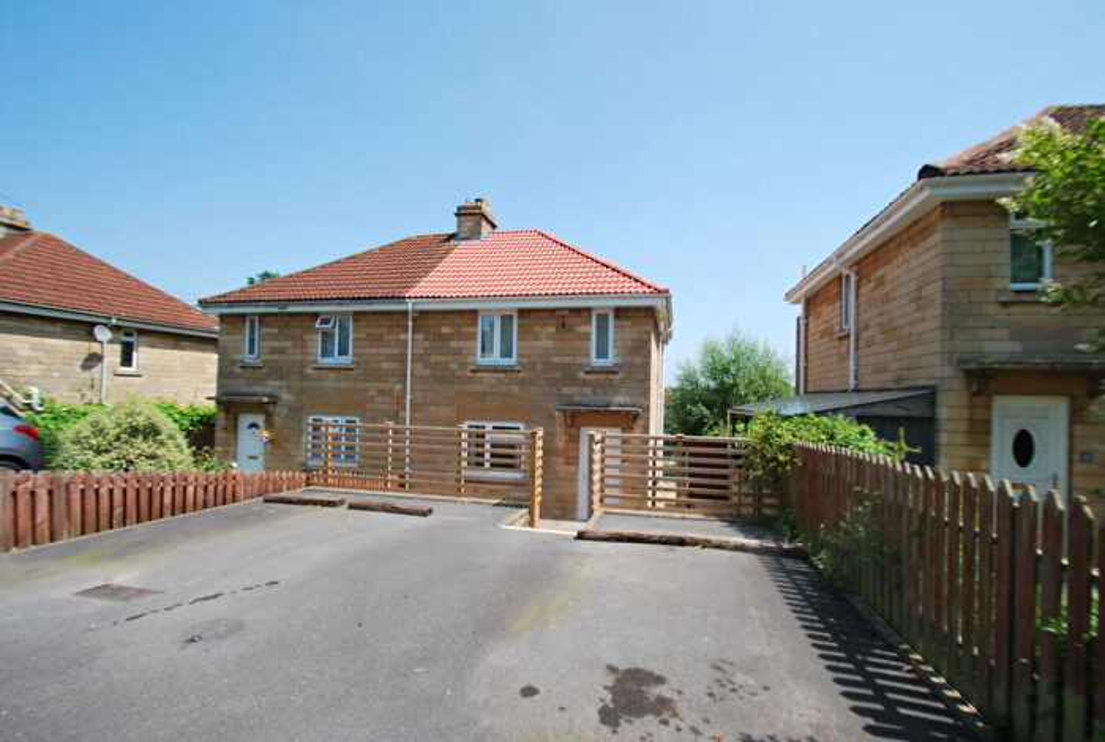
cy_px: 371
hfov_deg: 100.3
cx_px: 552
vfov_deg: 77.6
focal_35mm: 15
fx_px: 461
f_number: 7.1
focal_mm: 10
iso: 100
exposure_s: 1/200
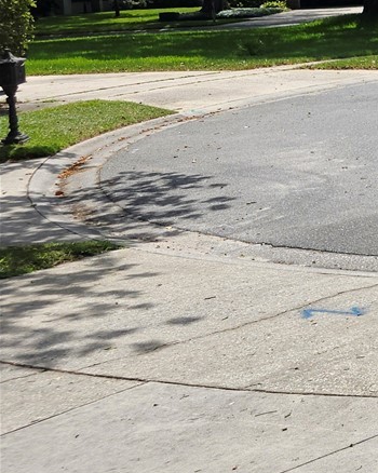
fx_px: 1148
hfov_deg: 14.0
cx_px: 863
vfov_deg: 22.5
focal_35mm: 82
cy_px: 8
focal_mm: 6.3
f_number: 1.7
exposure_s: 1/1111
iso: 12
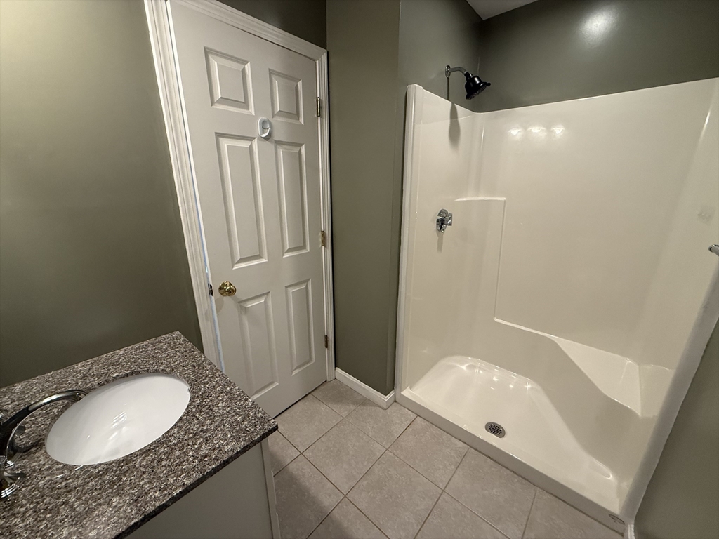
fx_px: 291
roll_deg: +0.1
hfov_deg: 102.1
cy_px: 270
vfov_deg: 85.7
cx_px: 360
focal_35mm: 14
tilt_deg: -15.8
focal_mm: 2.22
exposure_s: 1/60
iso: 320
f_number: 2.2
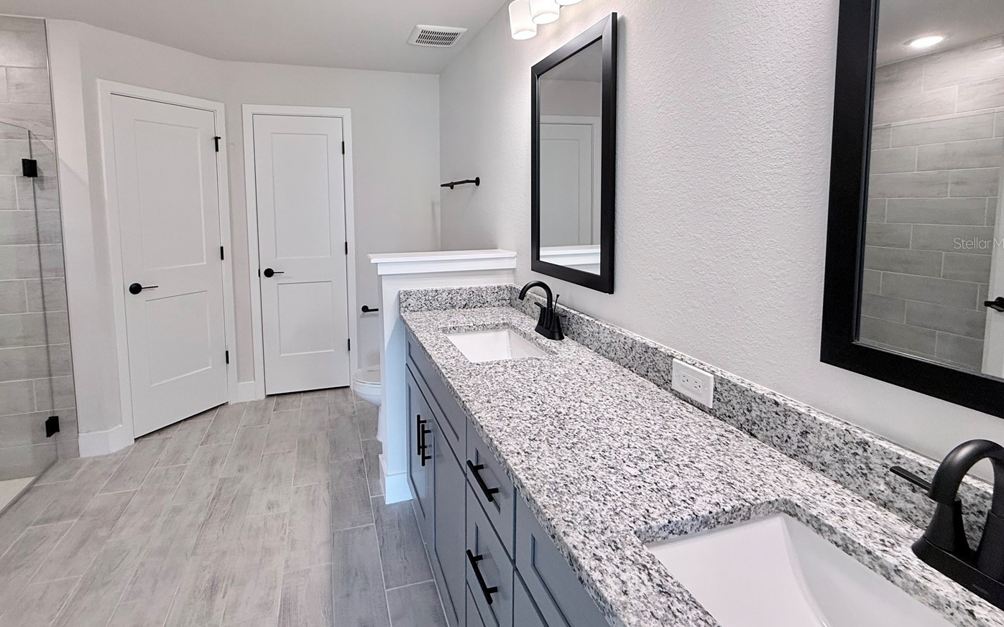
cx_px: 446
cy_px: 243
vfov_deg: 67.2
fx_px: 465
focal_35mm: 17
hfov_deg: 94.0
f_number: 2.2
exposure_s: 1/120
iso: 200
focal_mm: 2.22
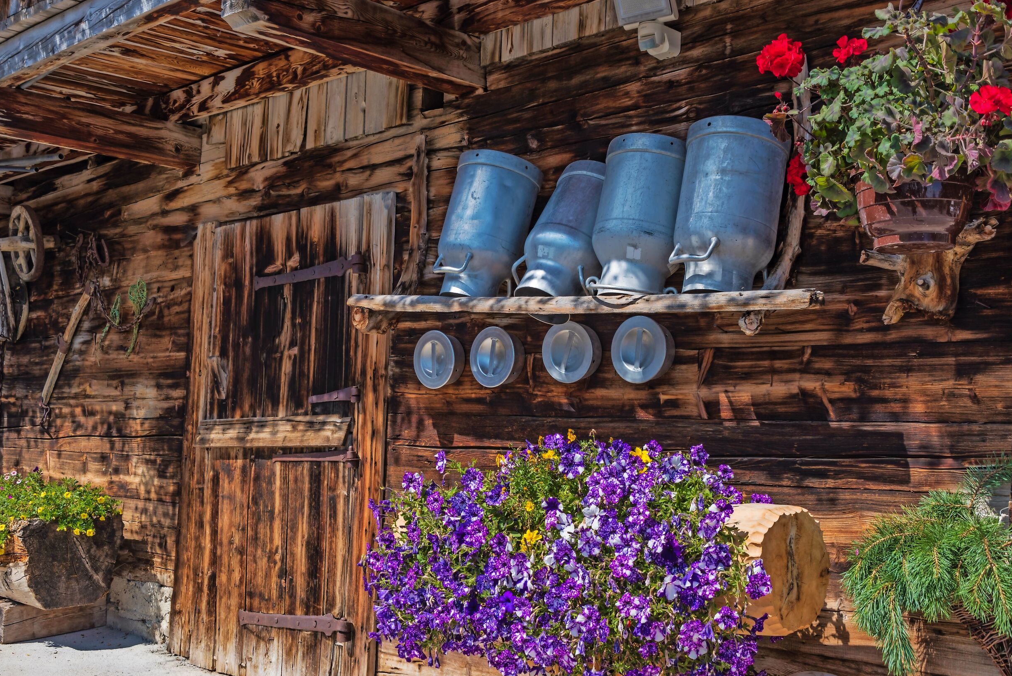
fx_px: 1237
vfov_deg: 30.5
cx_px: 519
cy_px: 340
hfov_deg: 44.5
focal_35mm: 44
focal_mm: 42
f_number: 8
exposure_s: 1/200
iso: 100
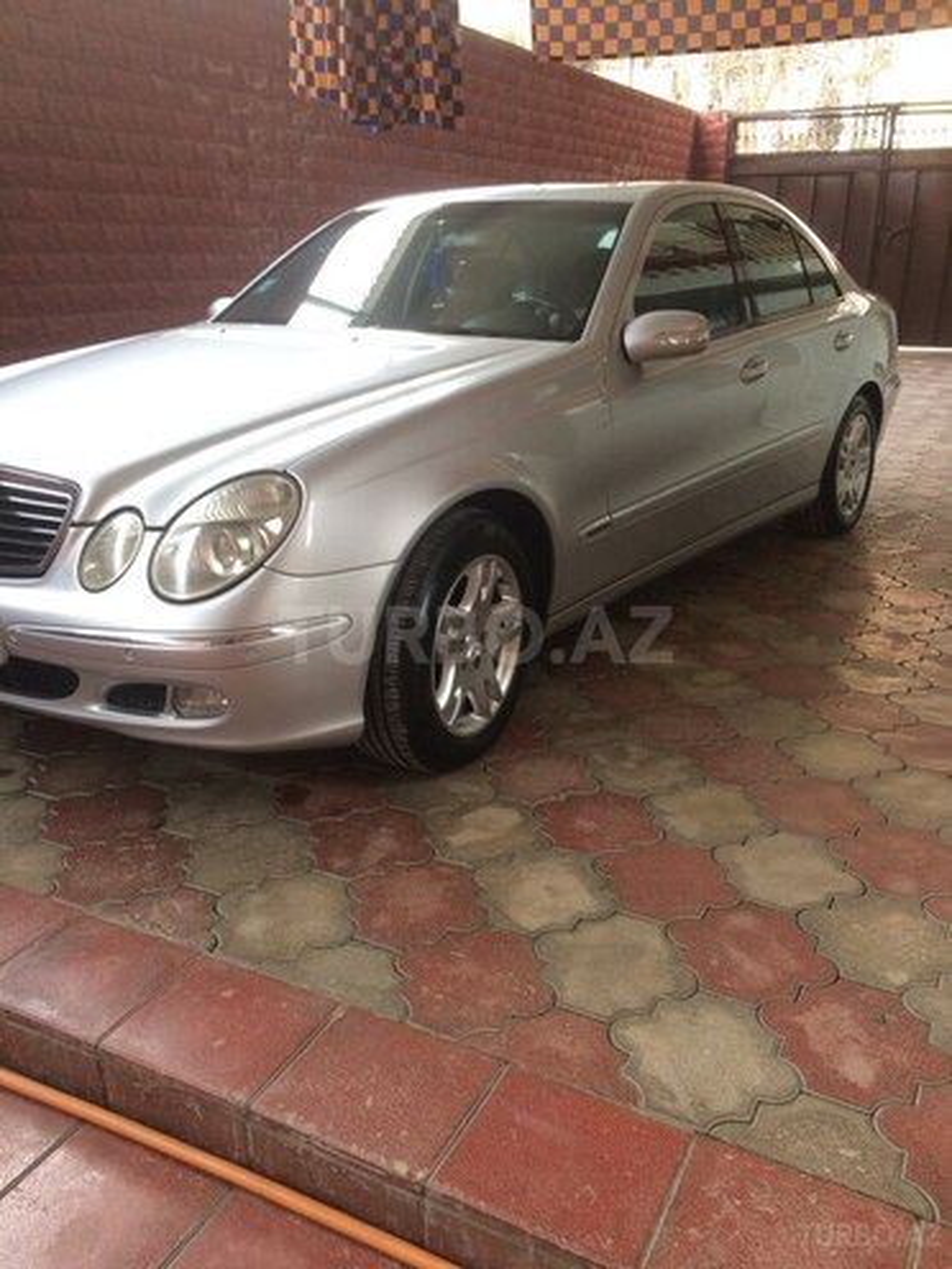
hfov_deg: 48.2
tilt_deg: -22.3
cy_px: 634
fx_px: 1063
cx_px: 476
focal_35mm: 29
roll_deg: +0.4
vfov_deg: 61.7
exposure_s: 1/33
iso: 50
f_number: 2.2
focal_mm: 4.15
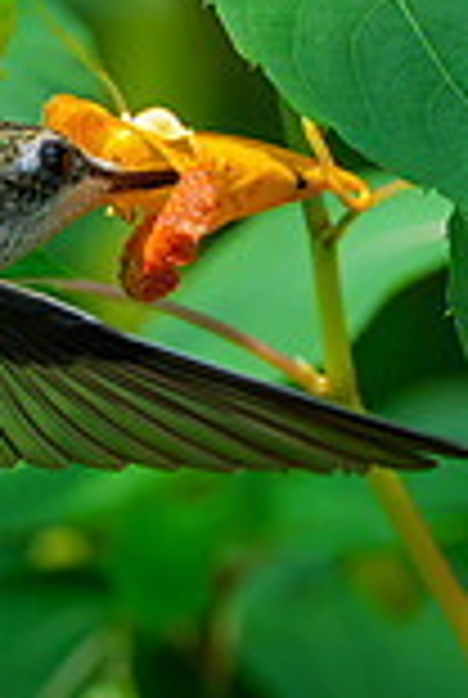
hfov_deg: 1.0
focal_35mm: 1448
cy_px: 338
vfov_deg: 1.4
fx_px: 28109
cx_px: -81
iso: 2000
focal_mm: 500
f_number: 5.6
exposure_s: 1/3200
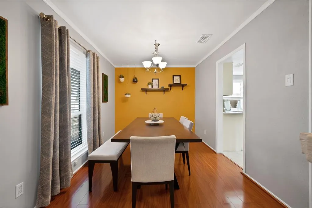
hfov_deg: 104.2
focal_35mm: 14
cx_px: 156
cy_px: 104
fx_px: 121
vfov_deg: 81.3
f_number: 9
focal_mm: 14
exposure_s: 1/2.5
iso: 640
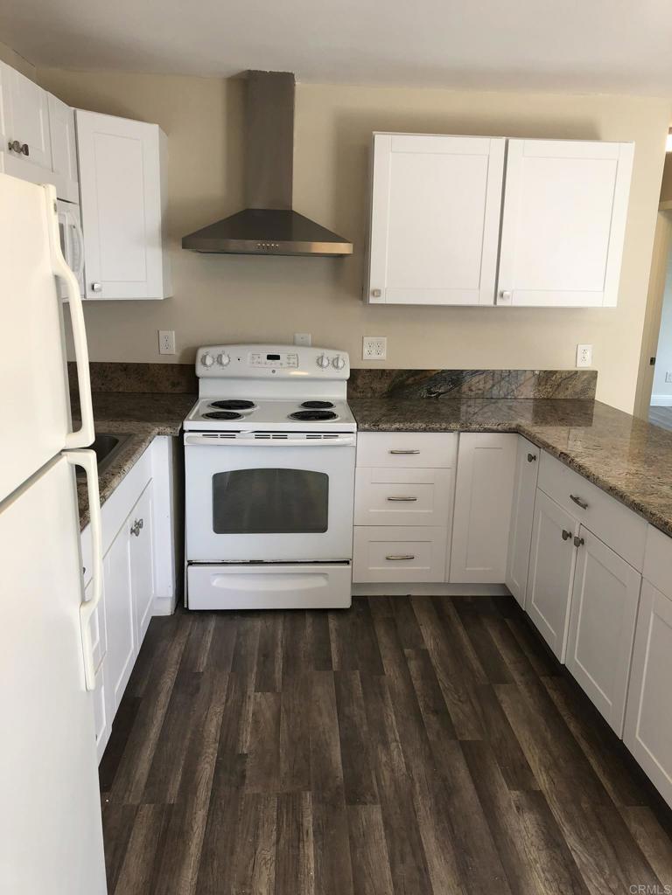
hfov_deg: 49.7
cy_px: 448
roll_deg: -1.6
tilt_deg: -15.1
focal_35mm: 28
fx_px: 725
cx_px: 336
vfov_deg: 63.4
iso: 64
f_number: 1.8
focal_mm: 4
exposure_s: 1/120
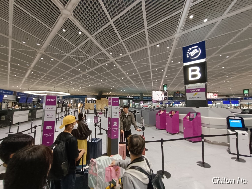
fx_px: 116
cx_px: 126
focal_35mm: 16
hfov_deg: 94.5
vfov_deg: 78.1
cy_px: 94
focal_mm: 1.66
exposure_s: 1/50
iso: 608
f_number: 2.2
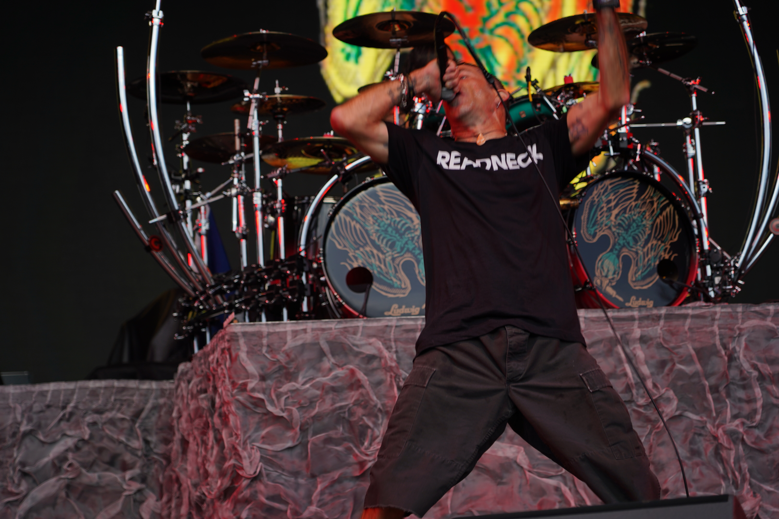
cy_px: 260
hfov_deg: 19.5
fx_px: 2272
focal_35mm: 105
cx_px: 390
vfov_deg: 13.0
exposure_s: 1/125
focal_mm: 105
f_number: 4
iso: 100
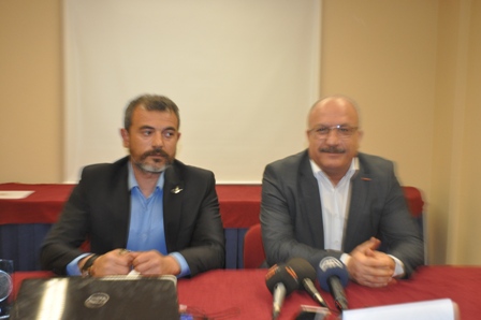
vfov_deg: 30.8
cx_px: 240
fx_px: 581
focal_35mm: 44
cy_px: 160
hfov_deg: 45.0
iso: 800
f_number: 3.8
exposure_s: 1/60
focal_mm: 29
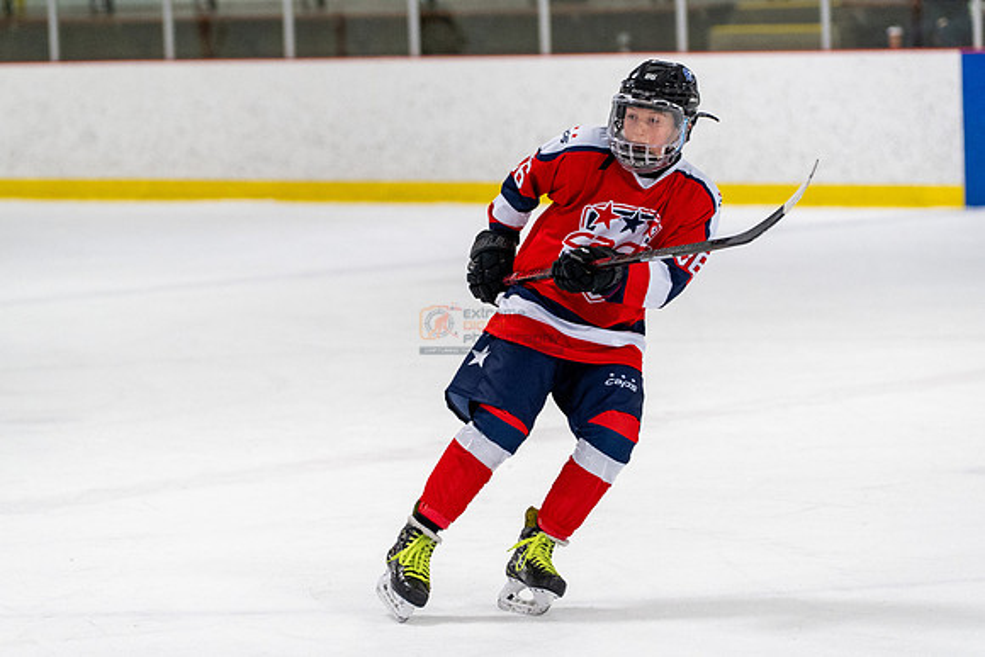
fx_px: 4871
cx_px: 492
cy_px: 328
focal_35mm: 178
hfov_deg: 11.5
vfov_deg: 7.7
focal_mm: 119
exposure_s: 1/800
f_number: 2.8
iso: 2000
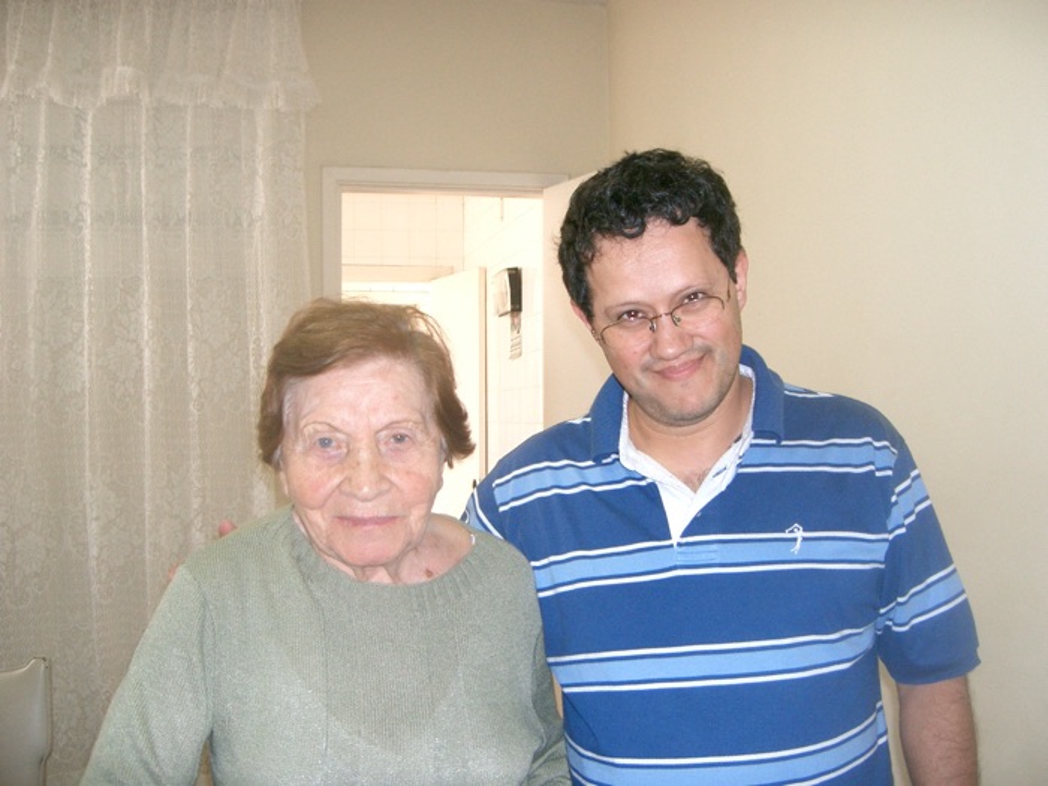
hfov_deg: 47.9
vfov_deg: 36.8
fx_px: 1181
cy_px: 393
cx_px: 524
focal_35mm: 39
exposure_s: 1/50
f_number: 2.8
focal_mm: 8
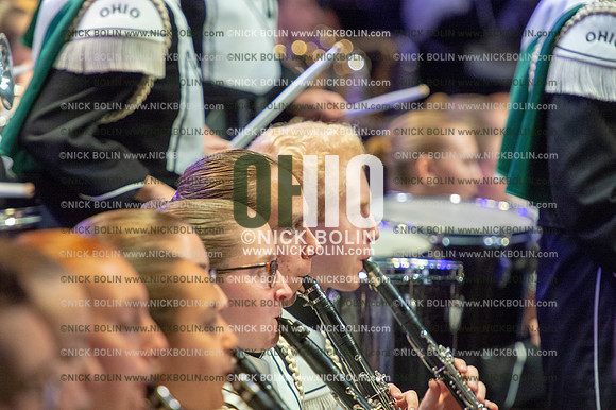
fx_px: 5472
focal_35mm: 320
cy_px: 205
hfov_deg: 6.4
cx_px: 308
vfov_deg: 4.3
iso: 8000
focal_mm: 320
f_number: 5.6
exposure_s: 1/400
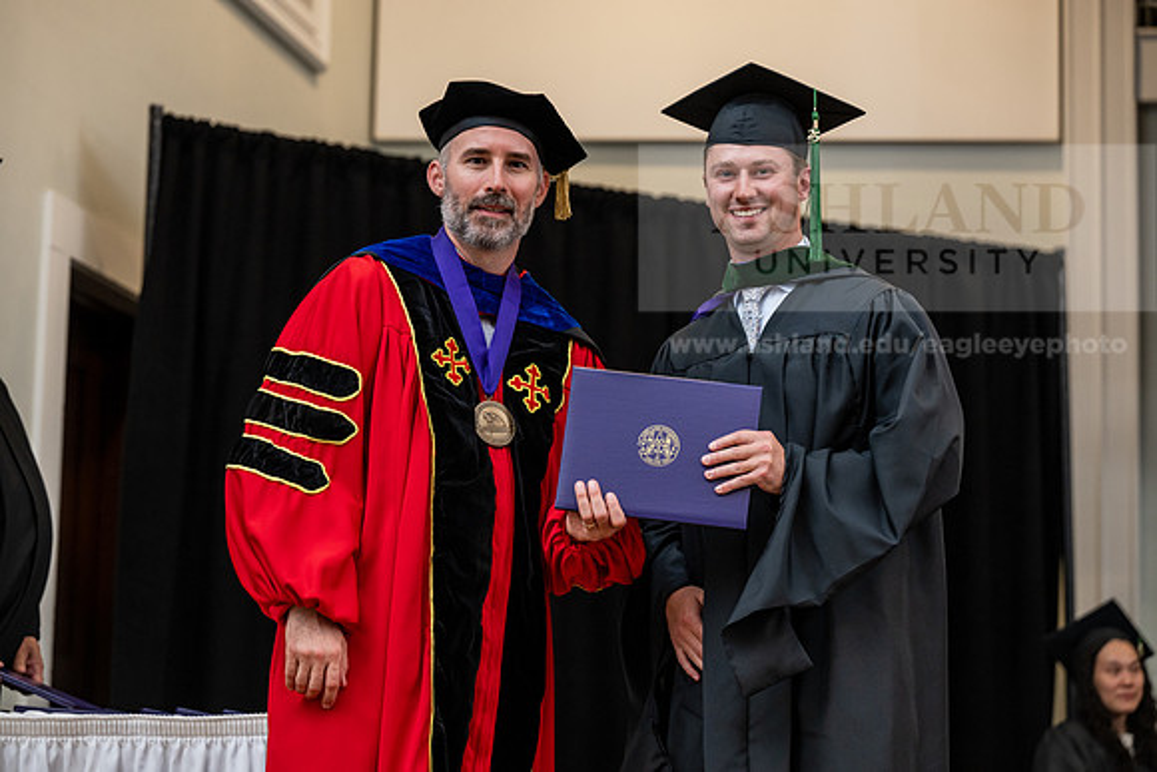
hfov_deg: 20.6
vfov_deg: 13.8
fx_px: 3182
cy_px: 386
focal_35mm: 99
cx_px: 578
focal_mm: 99
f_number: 3.5
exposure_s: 1/200
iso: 1600
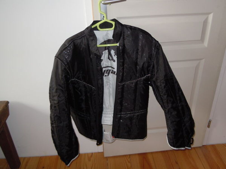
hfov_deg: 60.0
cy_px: 84
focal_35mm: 30
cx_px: 113
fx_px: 196
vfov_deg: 46.8
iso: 200
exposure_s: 1/30
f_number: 3.5
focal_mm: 5.4
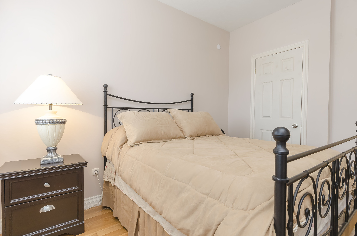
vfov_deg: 67.2
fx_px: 178
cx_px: 178
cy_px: 118
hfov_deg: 90.1
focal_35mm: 18
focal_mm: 12
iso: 320
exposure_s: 1/13
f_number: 8
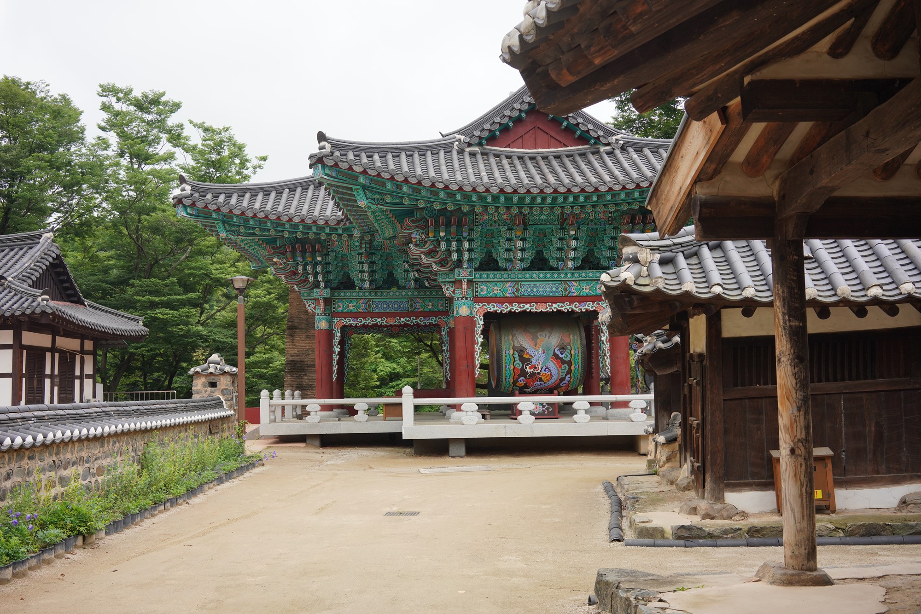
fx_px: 895
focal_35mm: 35
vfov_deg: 37.9
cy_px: 307
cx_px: 460
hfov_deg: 54.4
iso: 400
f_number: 7.1
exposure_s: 1/100
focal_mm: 35
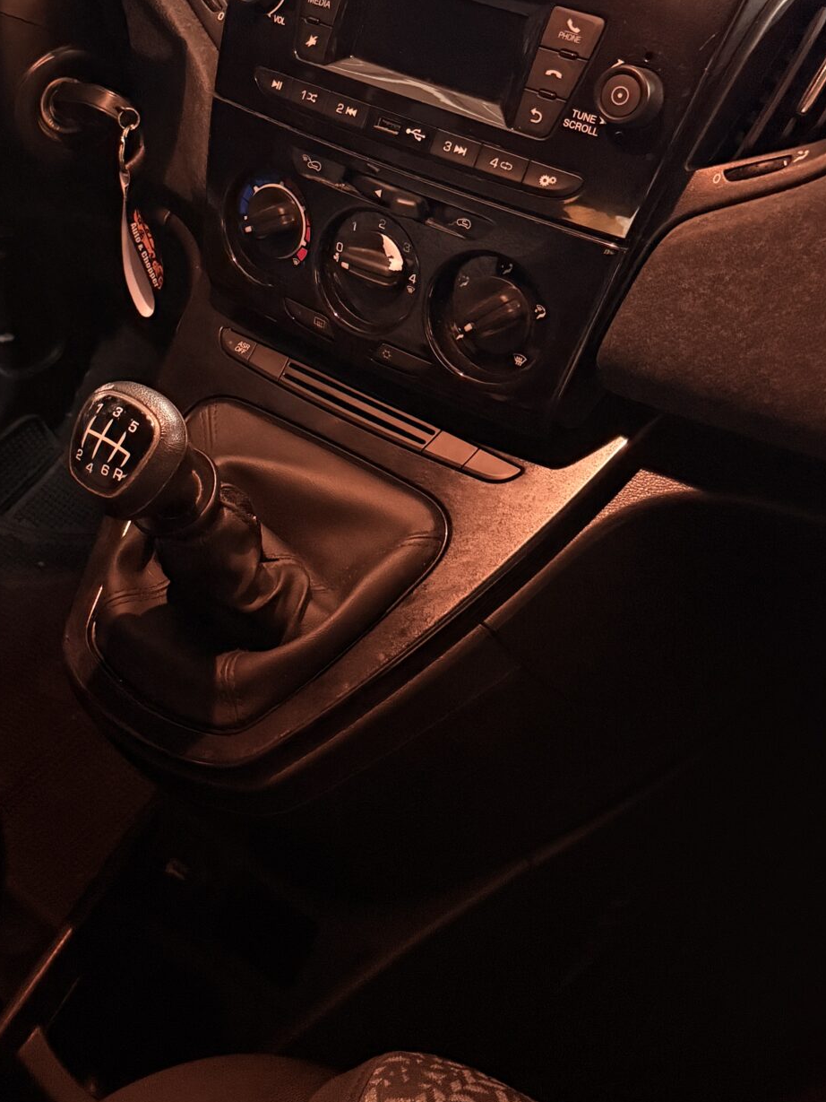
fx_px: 1591
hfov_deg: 28.9
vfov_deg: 37.3
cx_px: 278
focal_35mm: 50
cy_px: 283
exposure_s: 1/25
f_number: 1.78
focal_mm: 6.76
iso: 1250
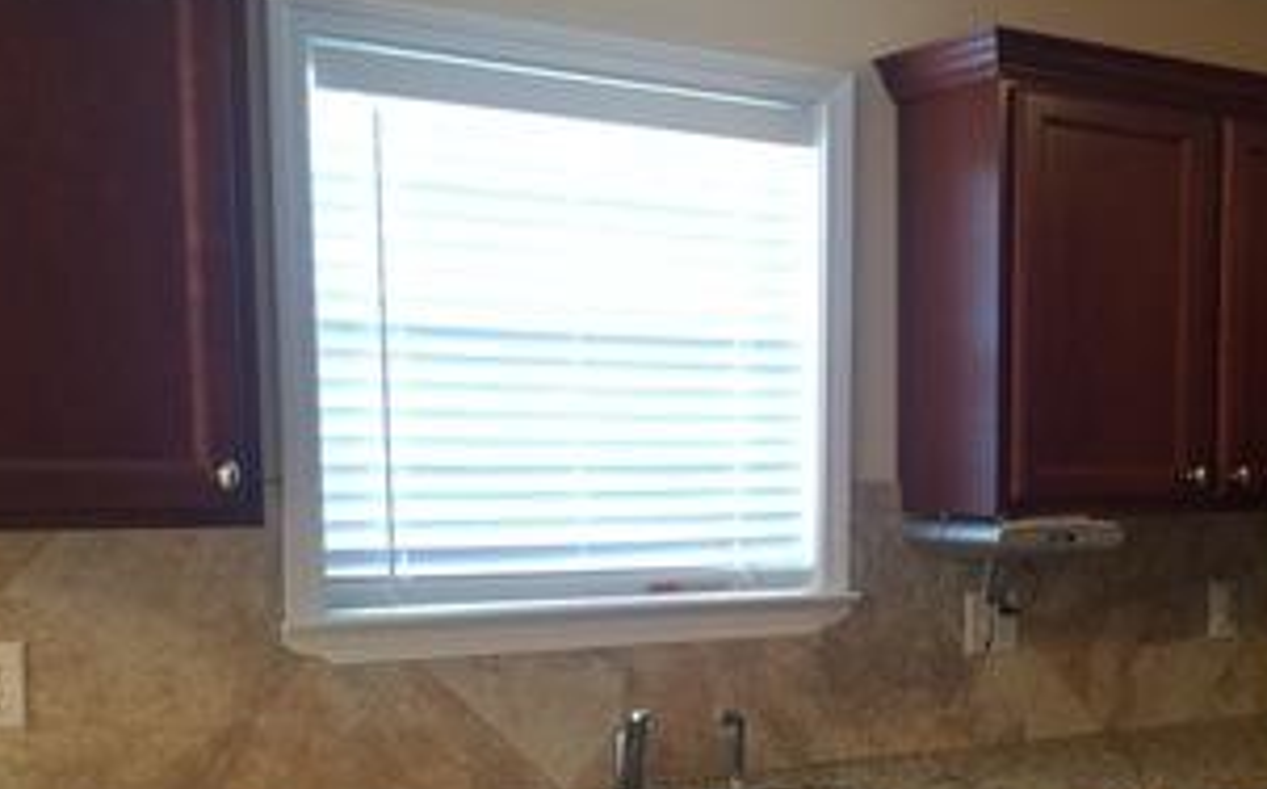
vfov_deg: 23.5
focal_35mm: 54
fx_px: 1863
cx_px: 969
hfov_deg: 36.6
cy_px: 642
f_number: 2.2
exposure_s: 1/30
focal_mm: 4.12
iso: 125
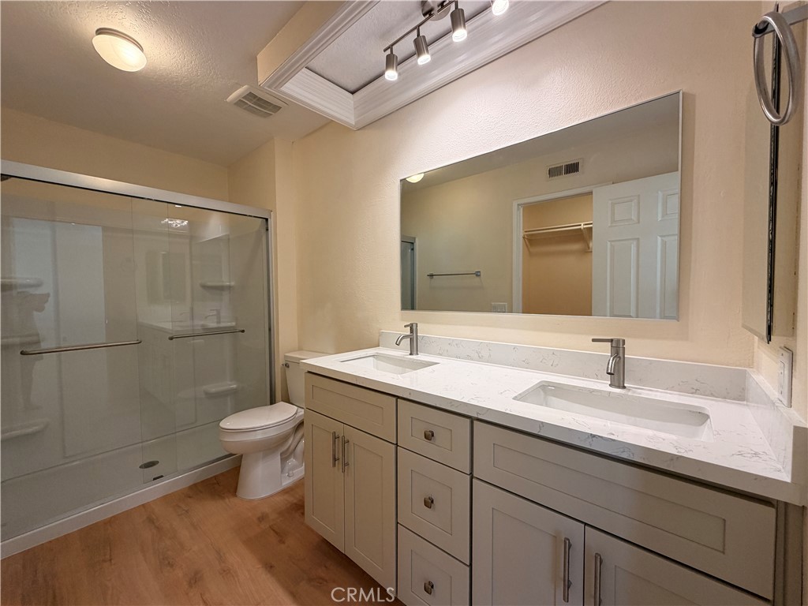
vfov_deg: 85.7
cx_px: 404
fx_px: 327
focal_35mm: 14
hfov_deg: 102.1
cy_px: 303
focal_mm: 2.22
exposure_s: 1/120
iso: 125
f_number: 2.2
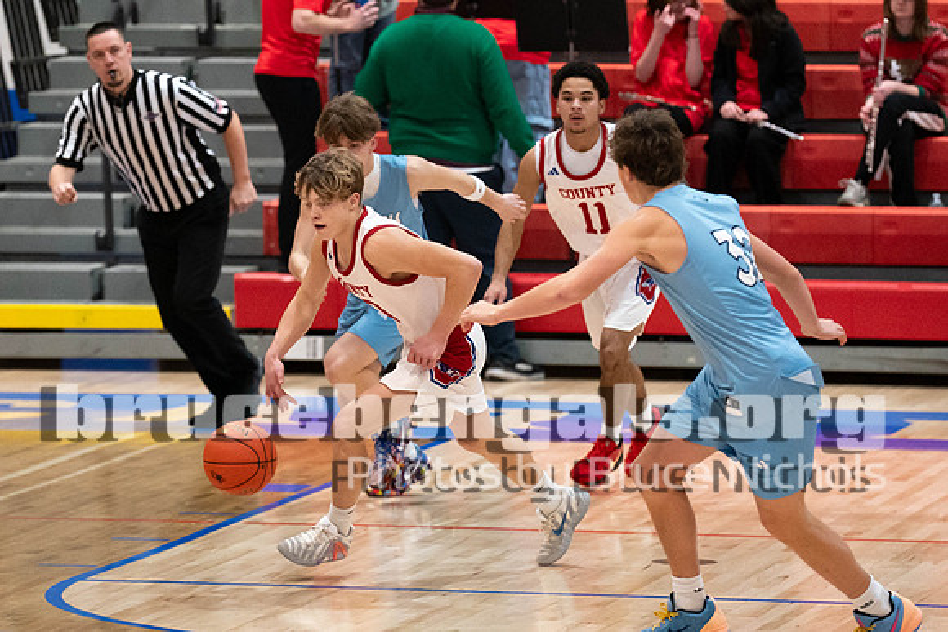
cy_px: 247
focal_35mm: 290
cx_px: 391
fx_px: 7648
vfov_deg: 4.7
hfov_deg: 7.1
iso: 5000
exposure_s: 1/1000
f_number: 2.8
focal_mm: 162
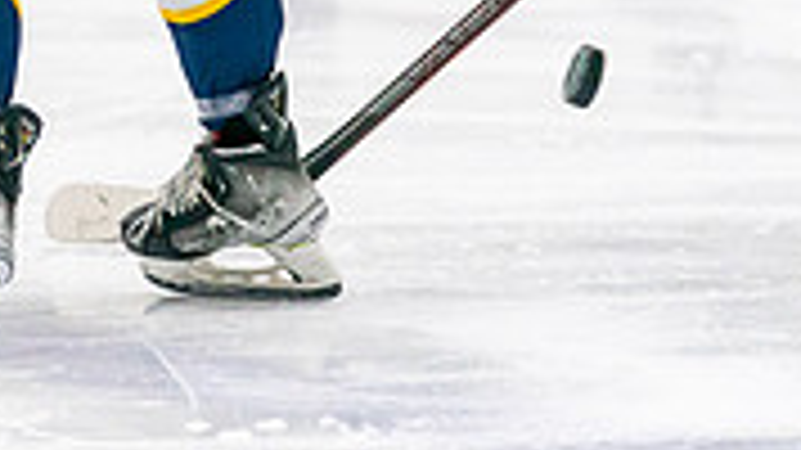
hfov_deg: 2.7
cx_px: -185
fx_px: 16668
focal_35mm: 785
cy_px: -236
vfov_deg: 1.5
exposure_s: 1/1250
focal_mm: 179
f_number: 2.8
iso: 3200
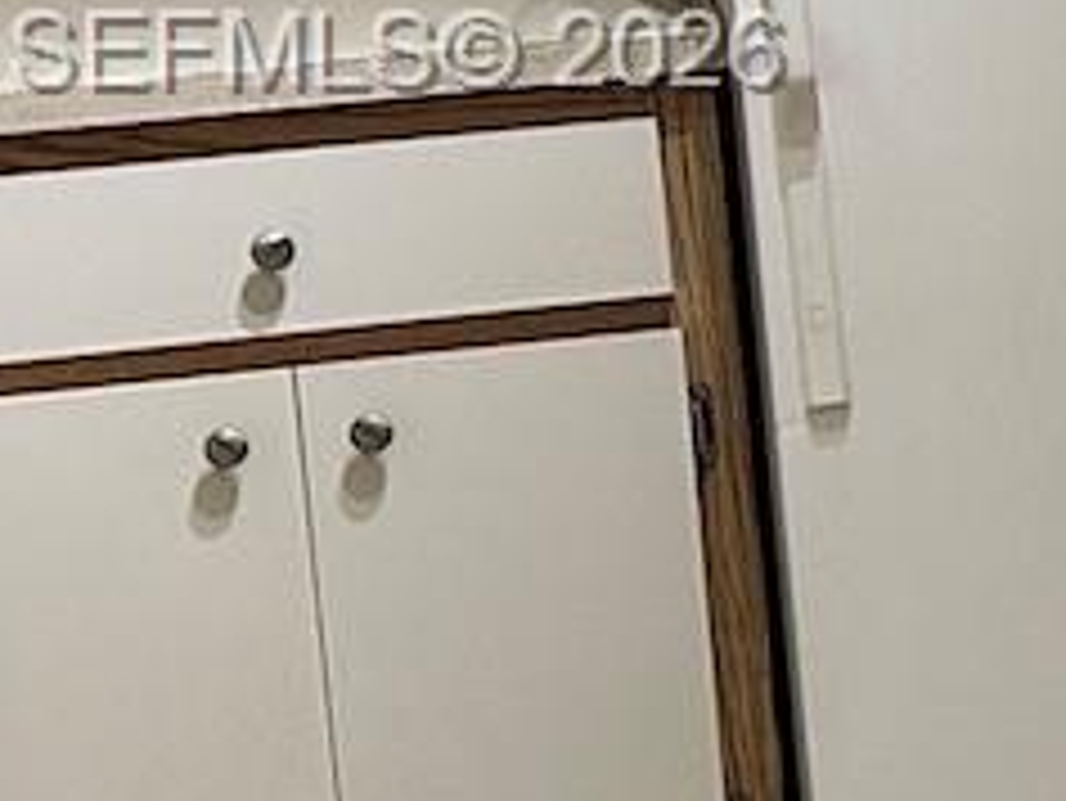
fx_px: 4991
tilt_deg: -9.5
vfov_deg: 9.1
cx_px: 2982
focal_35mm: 162
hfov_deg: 9.9
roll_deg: +0.8
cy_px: 58
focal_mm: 6.86
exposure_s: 1/60
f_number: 1.78
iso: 125
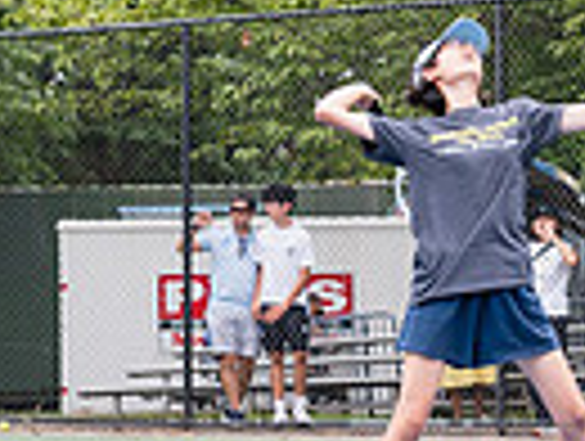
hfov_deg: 11.6
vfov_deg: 8.9
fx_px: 2844
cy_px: 333
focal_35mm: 168
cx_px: 644
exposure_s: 1/400
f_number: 4.5
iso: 400
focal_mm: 38
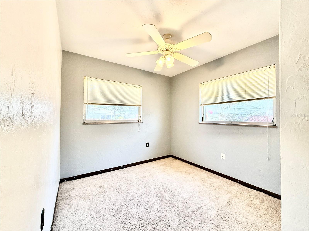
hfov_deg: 102.1
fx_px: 125
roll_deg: -0.8
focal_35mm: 14
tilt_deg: +0.9
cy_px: 116
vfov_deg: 85.7
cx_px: 154
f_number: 2.2
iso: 200
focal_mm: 2.22
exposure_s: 1/120
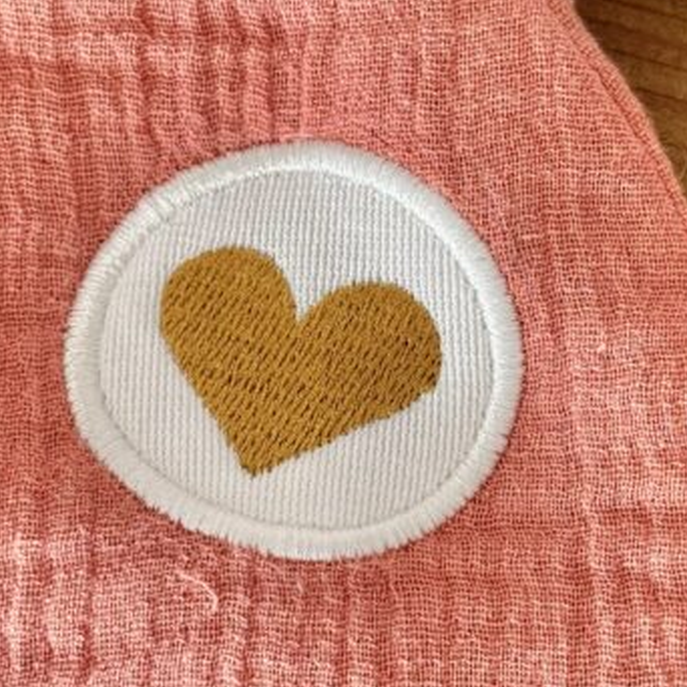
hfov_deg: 13.7
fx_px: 2852
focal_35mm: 127
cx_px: 538
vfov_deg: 13.7
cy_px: 370
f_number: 1.78
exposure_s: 1/107
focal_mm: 6.76
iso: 100
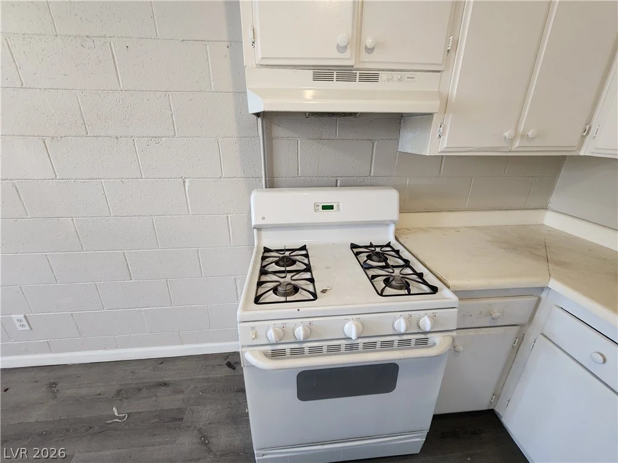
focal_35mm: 13
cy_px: 232
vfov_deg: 89.9
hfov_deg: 106.2
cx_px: 309
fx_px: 232
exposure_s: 1/30
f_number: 2.2
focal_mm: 2.2
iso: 400
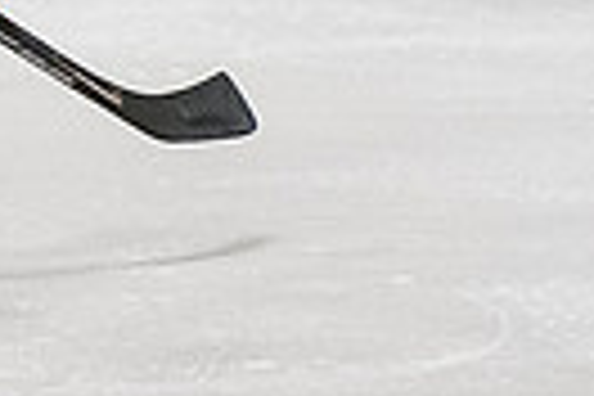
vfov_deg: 0.9
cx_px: -559
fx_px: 24402
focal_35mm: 1479
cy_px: -424
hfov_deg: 1.4
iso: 2500
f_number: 3.5
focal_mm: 135
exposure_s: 1/800
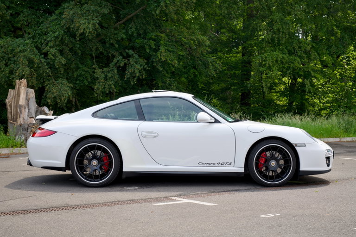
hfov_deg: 39.6
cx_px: 178
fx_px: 494
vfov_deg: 27.0
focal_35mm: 50
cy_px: 118
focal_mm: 50
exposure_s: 1/80
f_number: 8
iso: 100
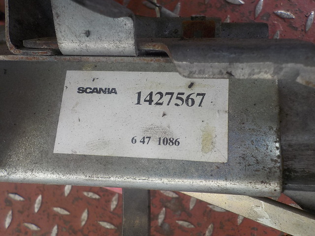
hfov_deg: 60.0
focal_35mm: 30
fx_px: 273
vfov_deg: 46.8
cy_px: 118
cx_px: 158
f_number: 3.3
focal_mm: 4.1
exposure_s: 1/100
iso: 125
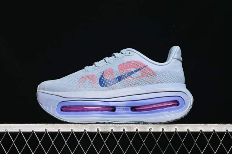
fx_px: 483
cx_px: 116
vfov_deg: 18.2
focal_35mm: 75
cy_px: 77
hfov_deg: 27.0
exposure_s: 1/60
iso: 160
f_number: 6.3
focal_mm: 50
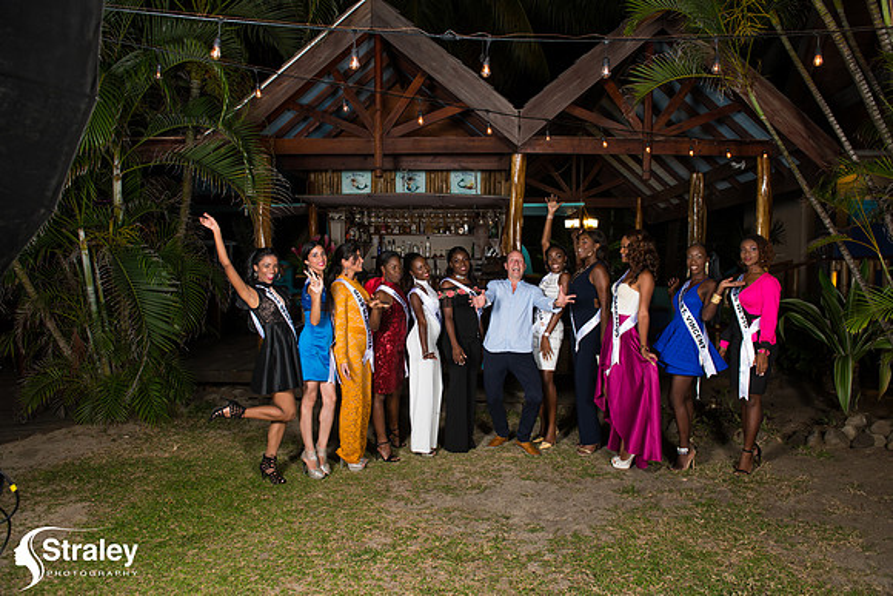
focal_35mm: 24
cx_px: 446
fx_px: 595
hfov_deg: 73.7
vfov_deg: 53.2
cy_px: 298
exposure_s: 1/80
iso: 500
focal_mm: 24
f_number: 5.6
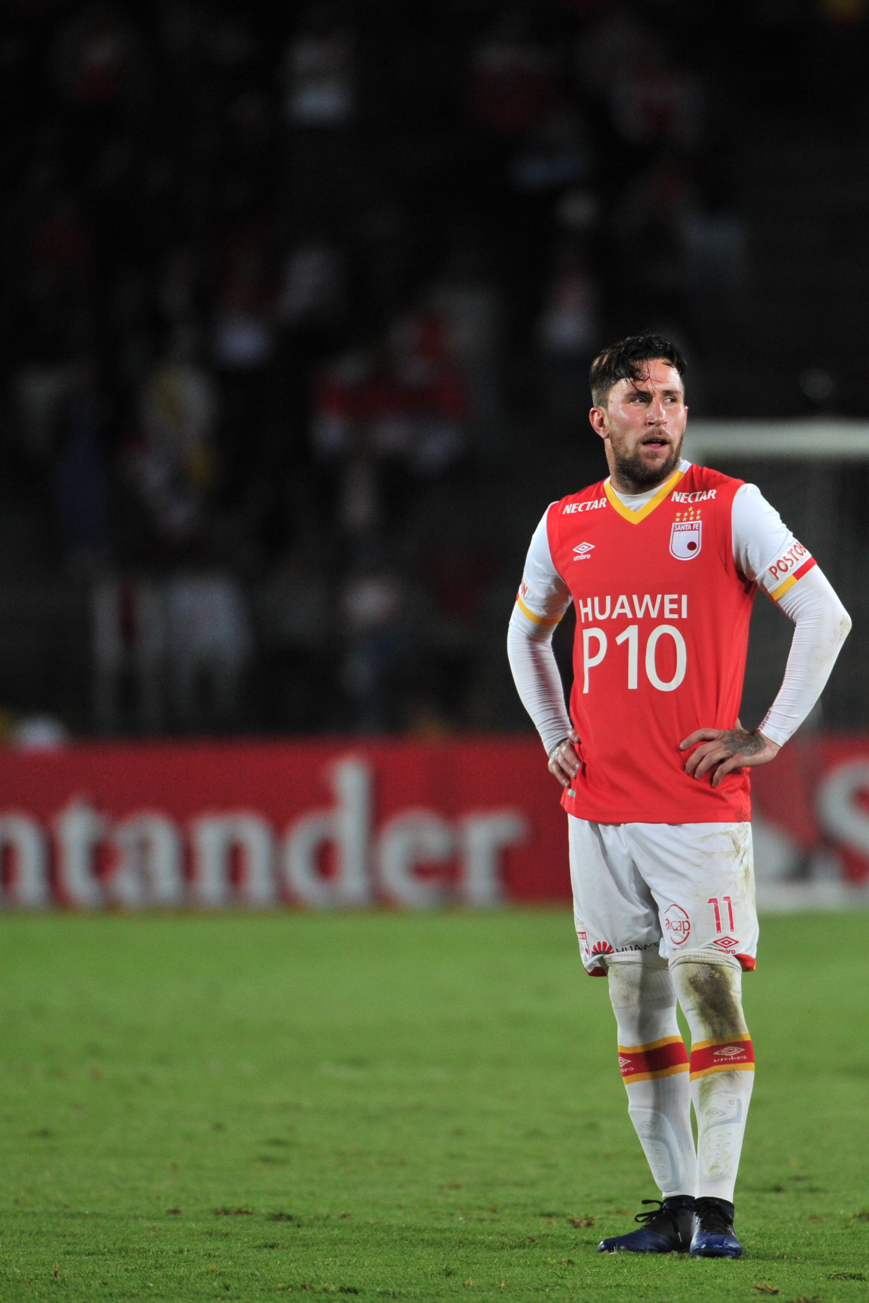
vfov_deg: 3.4
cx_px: 649
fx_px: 21796
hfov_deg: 2.3
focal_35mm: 602
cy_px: 651
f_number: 4
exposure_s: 1/1000
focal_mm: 400
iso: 1600
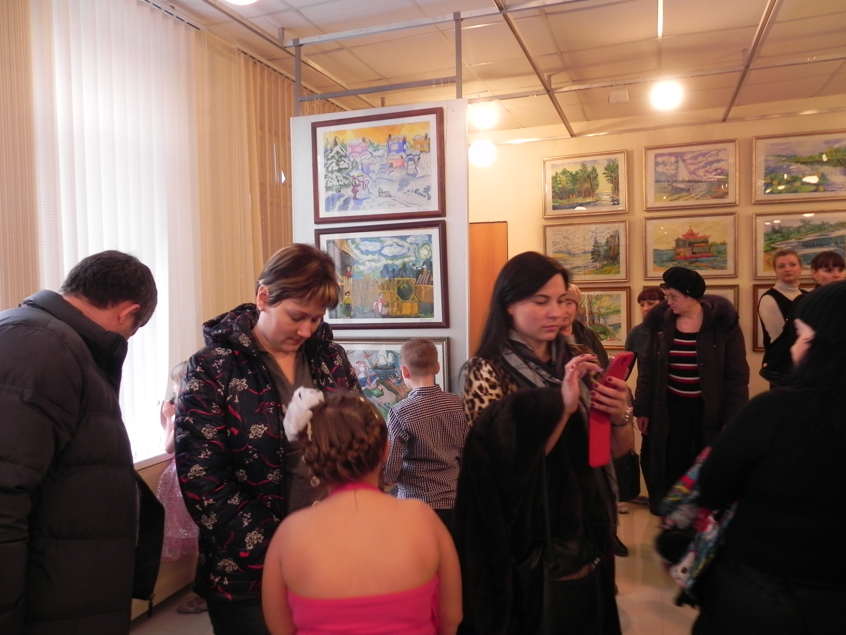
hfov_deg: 67.3
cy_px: 318
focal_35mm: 26
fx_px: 635
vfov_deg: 53.1
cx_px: 423
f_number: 2.8
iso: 191
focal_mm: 4.6
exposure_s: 1/30
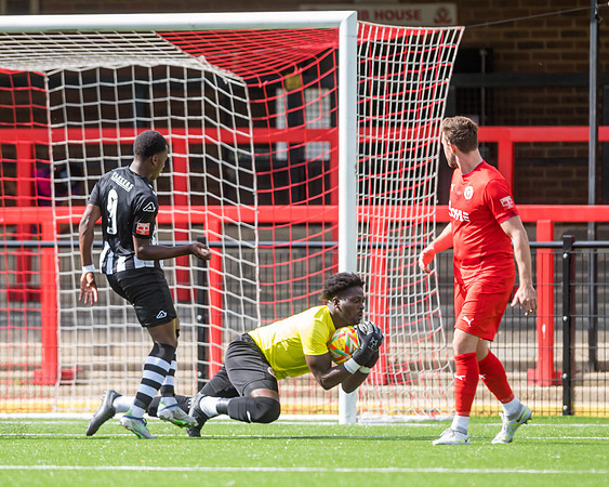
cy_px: 308
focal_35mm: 716
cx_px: 160
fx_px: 12896
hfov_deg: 2.7
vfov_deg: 2.2
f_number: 4
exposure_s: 1/2000
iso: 400
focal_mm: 400
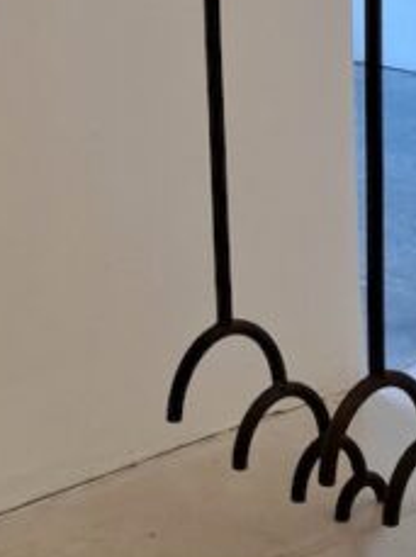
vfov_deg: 16.8
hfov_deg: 12.6
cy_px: -117
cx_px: -187
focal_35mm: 112
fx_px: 1800
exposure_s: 1/50
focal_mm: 4.65
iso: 64
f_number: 1.8
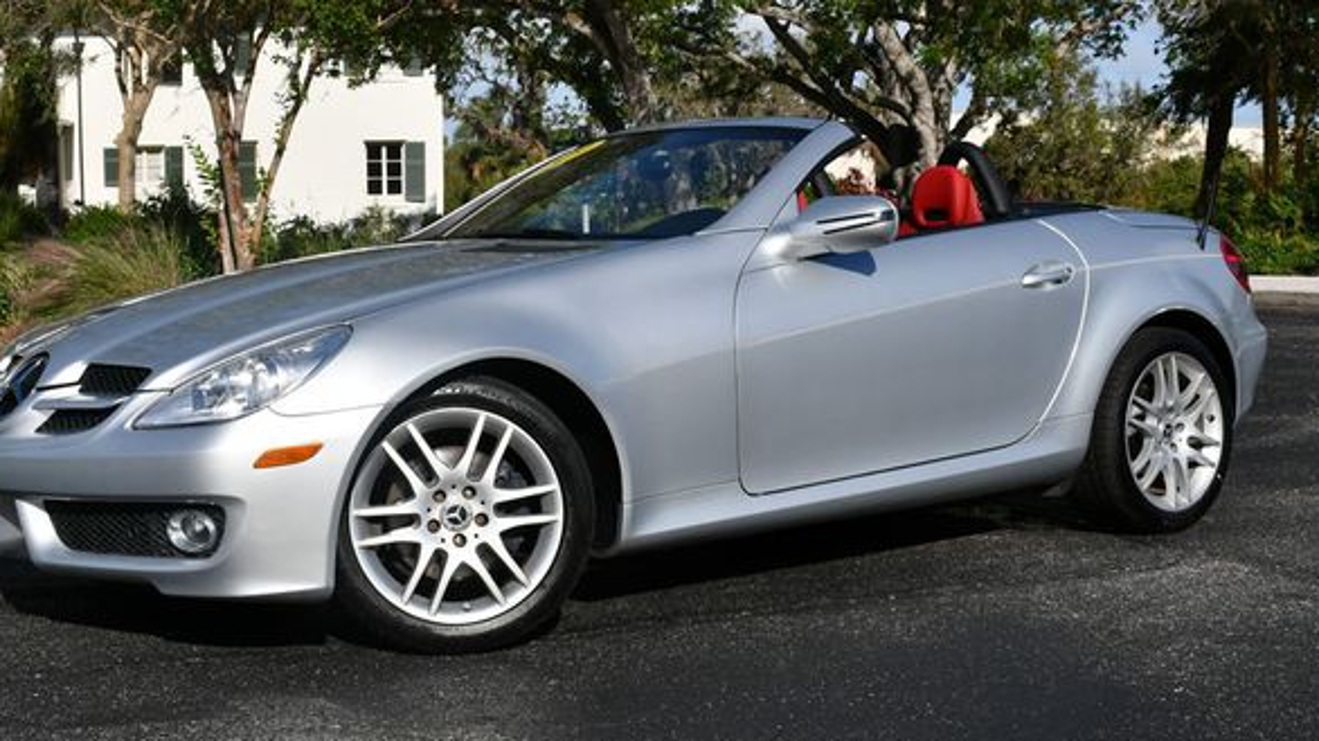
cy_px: 266
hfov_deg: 37.9
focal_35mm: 55
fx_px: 1923
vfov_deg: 21.7
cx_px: 628
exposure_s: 1/400
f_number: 10
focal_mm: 24
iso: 100
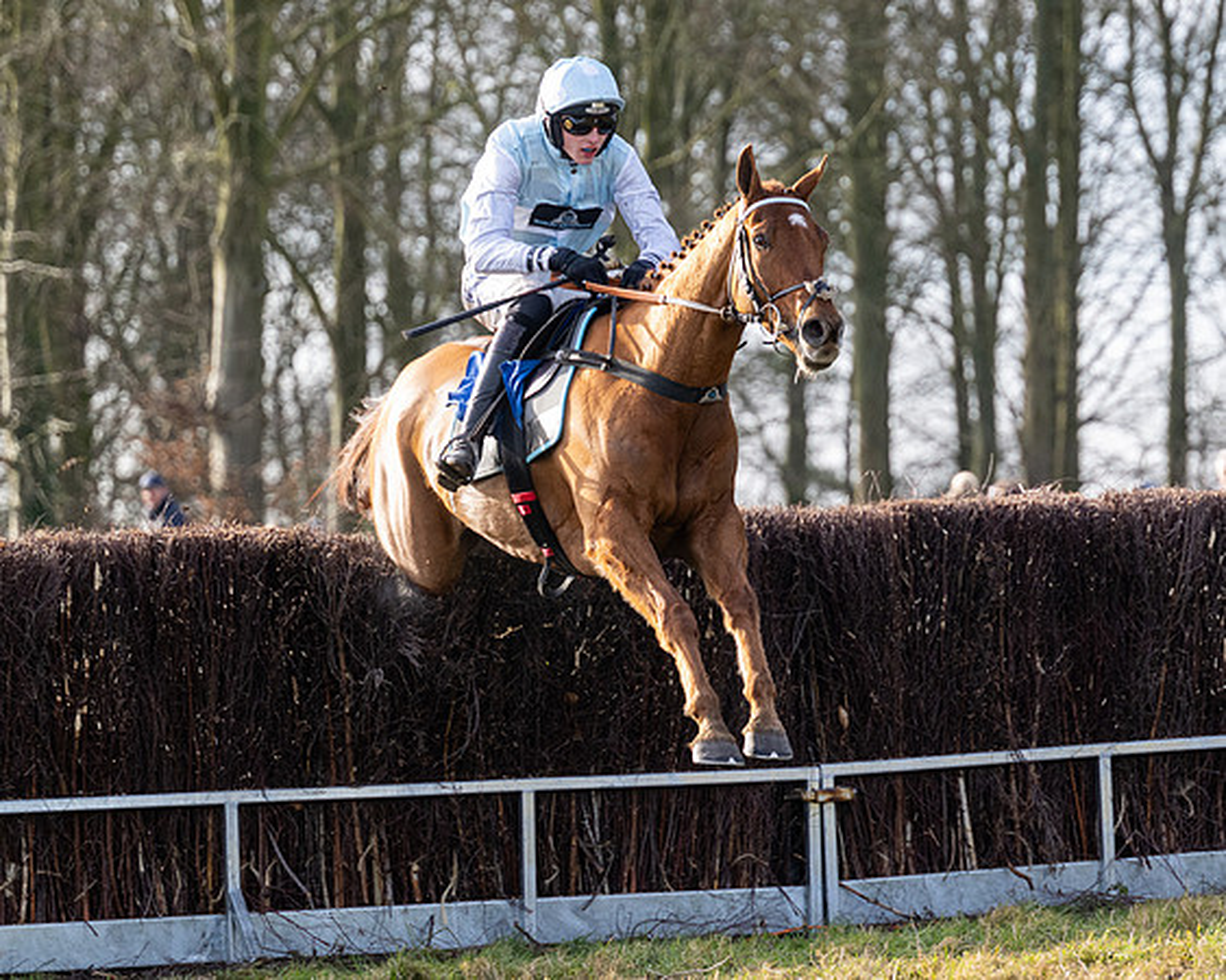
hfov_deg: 8.4
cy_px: 456
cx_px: 832
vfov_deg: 6.7
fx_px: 8356
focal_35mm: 230
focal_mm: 160
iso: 800
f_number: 4
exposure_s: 1/1250
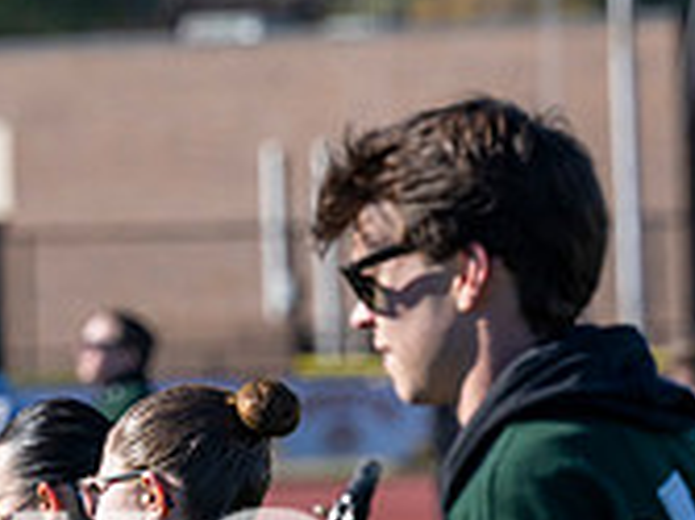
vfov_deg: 2.7
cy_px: 705
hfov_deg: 3.6
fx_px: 11075
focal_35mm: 552
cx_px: 33
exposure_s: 1/2000
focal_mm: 165
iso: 250
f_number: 5
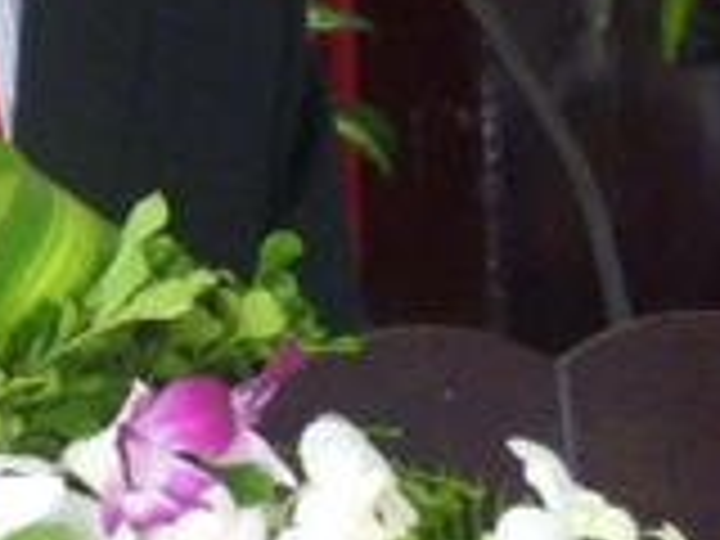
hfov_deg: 14.4
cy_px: -207
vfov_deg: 10.9
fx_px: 2746
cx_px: -202
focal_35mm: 132
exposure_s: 1/40
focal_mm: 5.5
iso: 400
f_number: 2.8
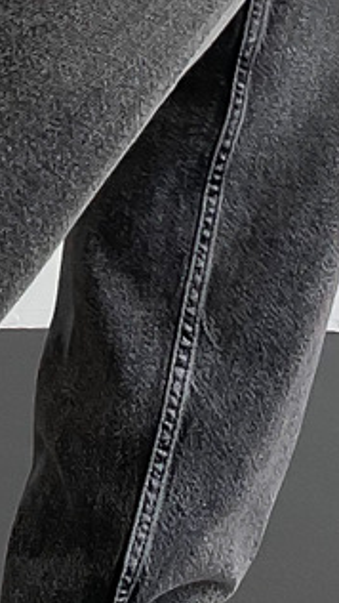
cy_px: -183
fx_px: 2554
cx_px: -36
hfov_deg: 7.5
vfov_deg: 13.0
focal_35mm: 160
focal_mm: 3
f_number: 1.8
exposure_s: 1/120
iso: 32
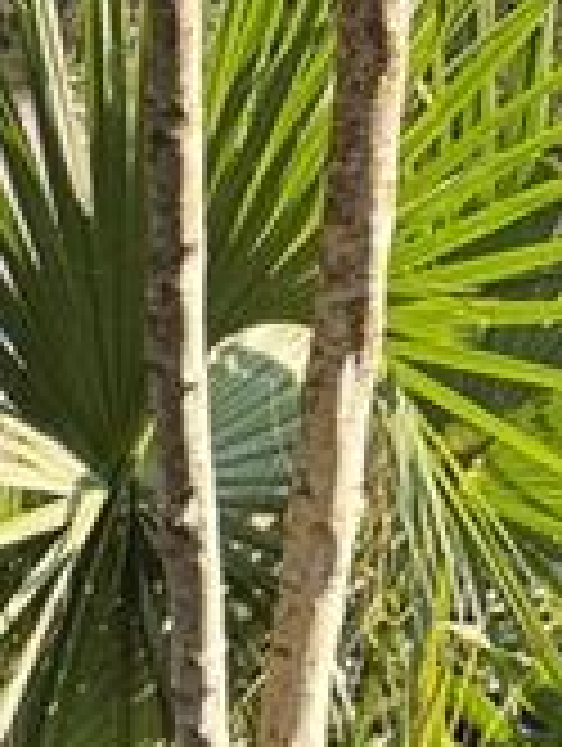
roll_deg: +2.8
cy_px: 1530
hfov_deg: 8.0
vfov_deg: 10.4
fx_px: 3735
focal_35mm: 173
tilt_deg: -14.3
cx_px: -715
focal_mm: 6.76
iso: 64
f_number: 1.78
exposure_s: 1/236
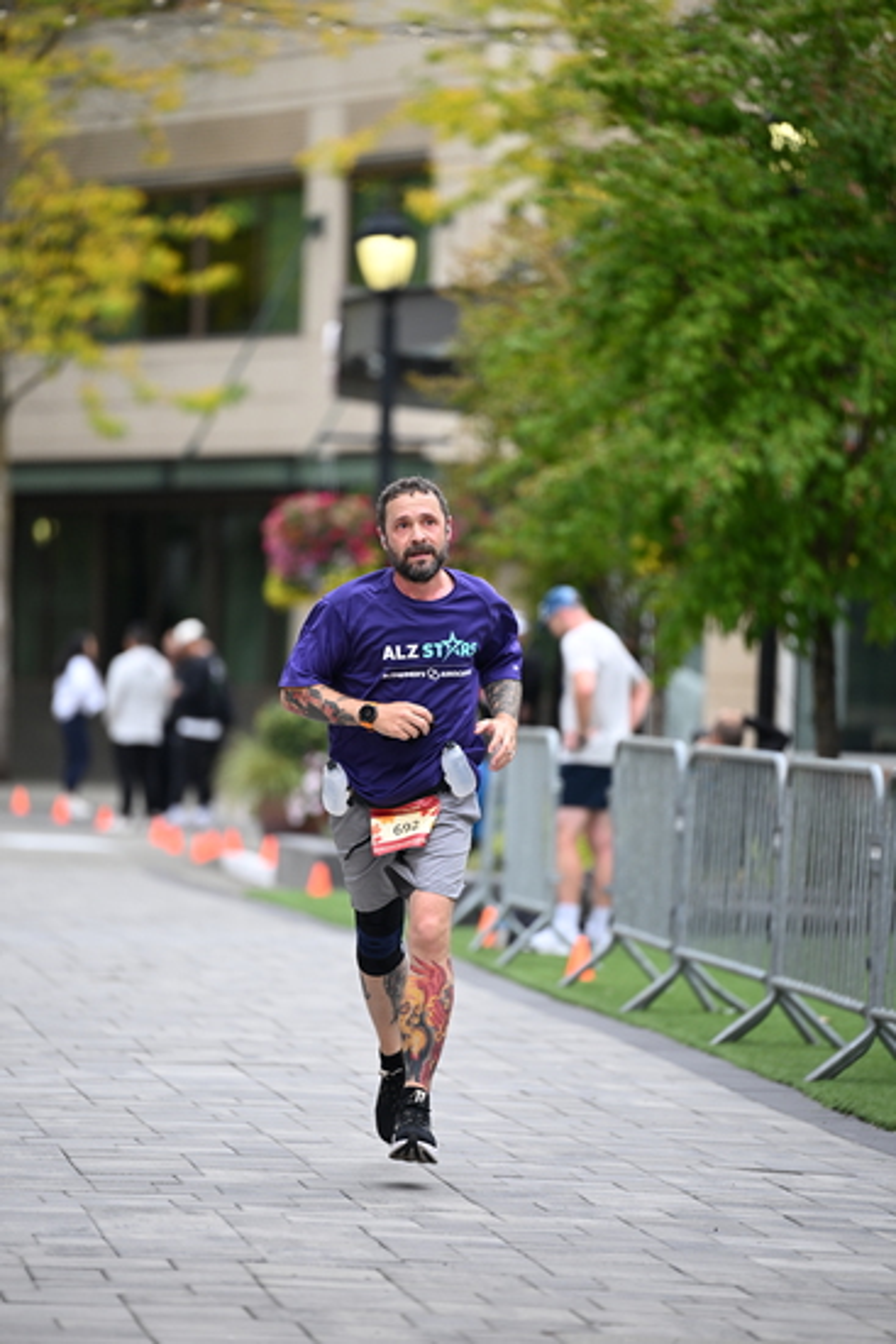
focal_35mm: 200
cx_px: 448
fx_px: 7461
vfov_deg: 10.3
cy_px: 672
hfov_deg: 6.9
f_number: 2.8
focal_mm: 200
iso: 640
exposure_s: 1/2000
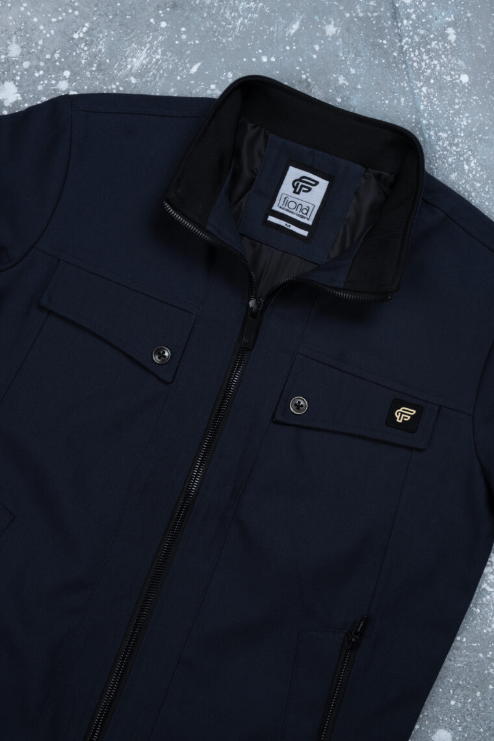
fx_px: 1153
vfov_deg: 35.6
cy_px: 370
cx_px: 247
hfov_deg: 24.2
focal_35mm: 56
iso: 400
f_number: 11
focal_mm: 37.4
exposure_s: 1/100
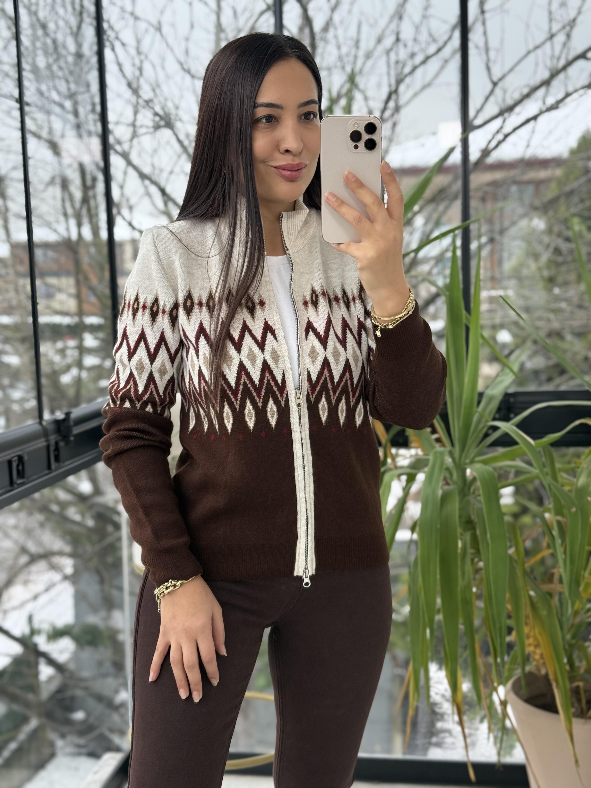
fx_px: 1093
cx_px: 296
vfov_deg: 39.7
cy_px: 394
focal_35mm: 48
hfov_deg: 30.3
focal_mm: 6.76
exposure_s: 1/177
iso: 80
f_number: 1.78
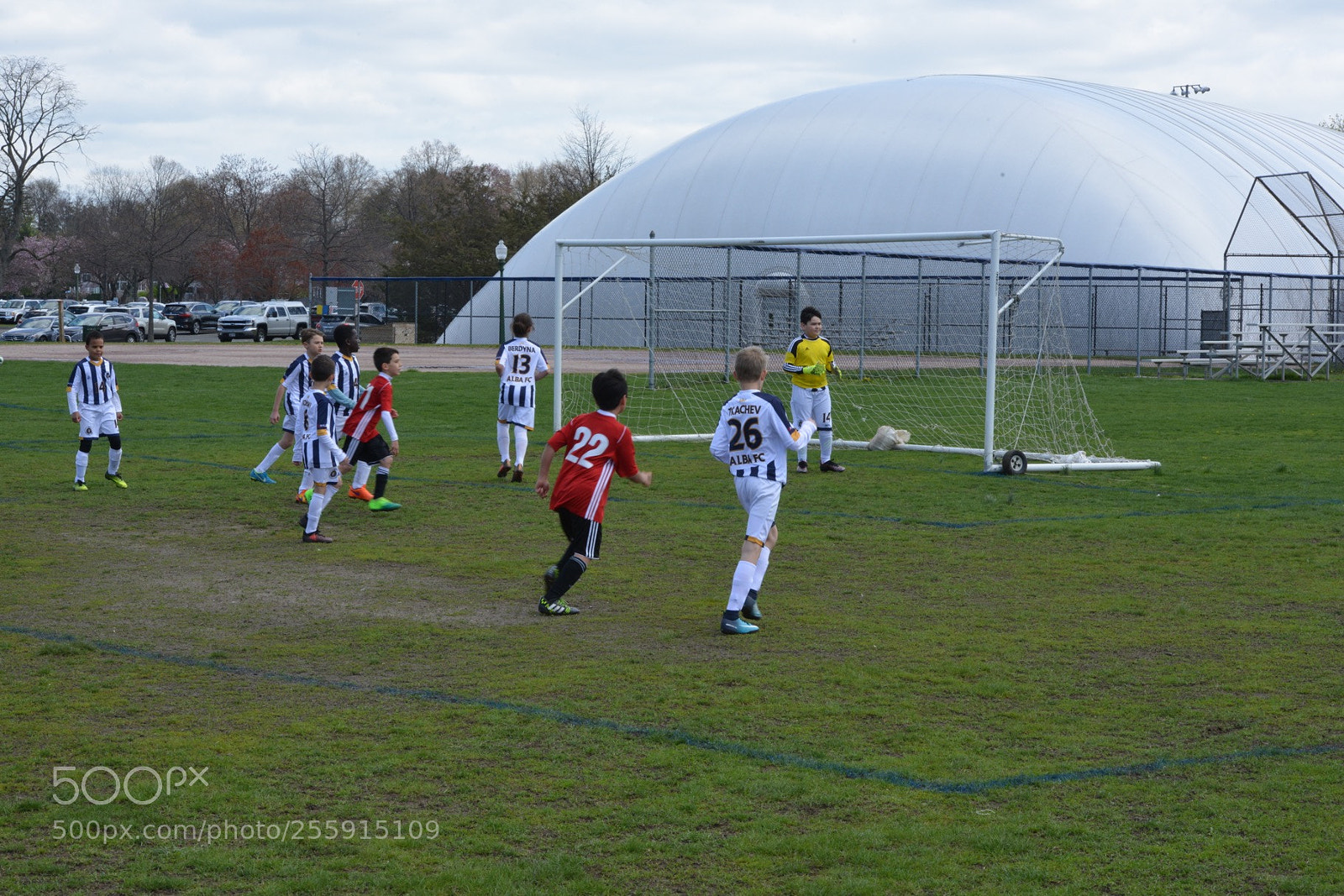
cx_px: 672
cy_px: 448
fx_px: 3173
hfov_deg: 23.9
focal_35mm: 85
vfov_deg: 16.1
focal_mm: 85
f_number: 22
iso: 640
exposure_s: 1/125
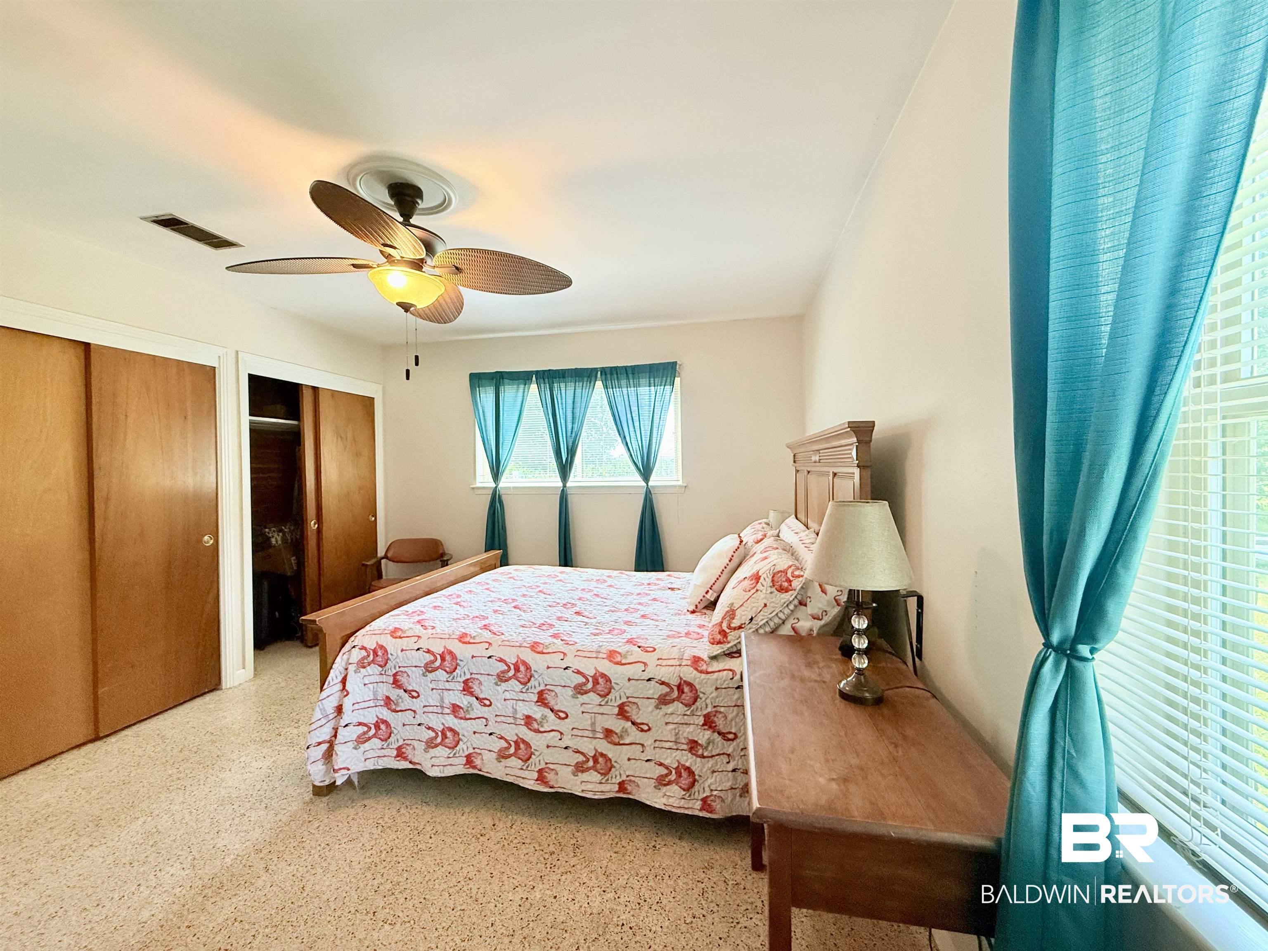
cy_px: 476
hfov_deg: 102.1
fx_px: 513
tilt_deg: -0.7
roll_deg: +0.8
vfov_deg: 85.7
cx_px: 634
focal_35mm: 14
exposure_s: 1/120
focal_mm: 2.22
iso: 250
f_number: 2.2
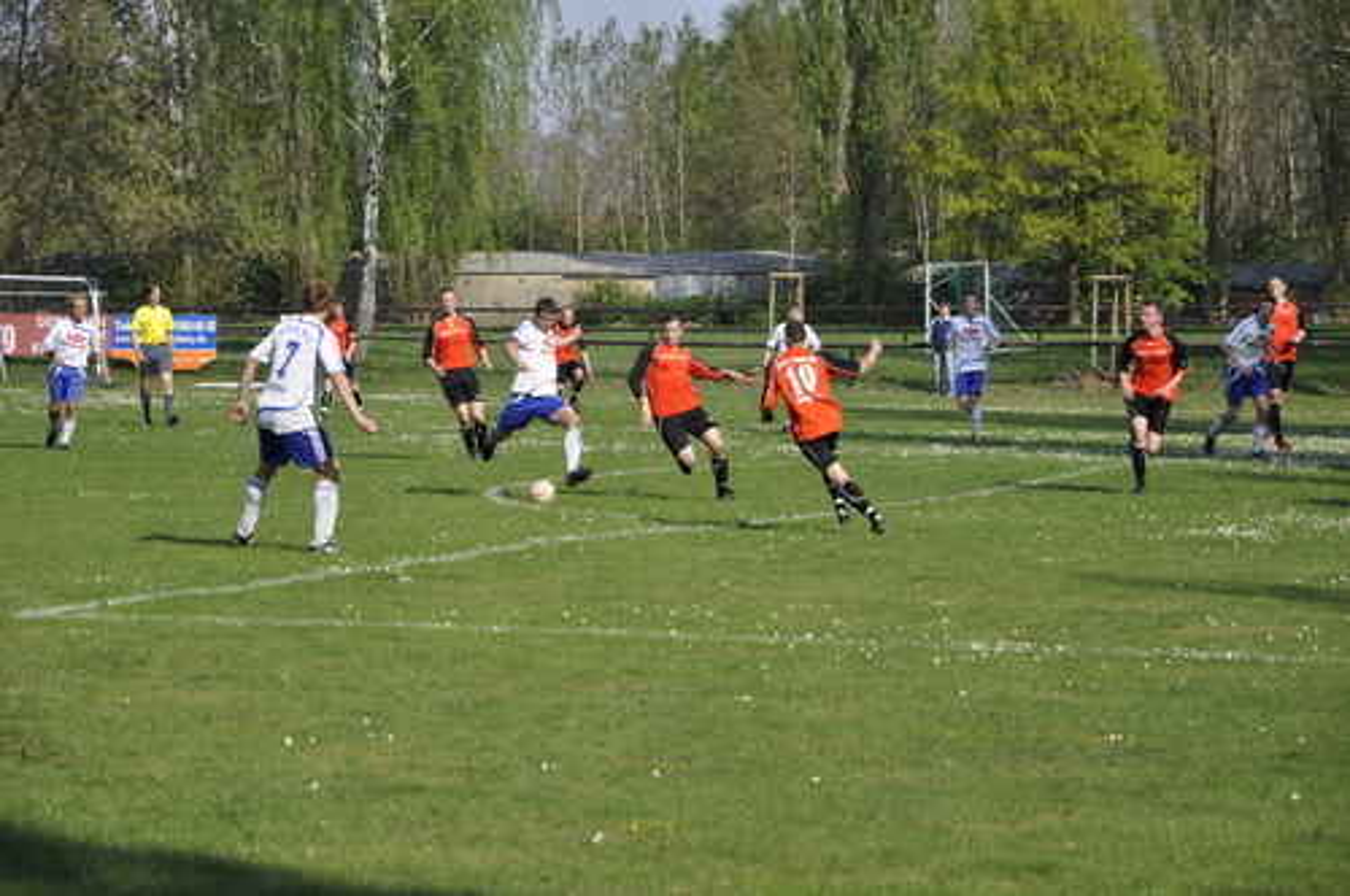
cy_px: 448
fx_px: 4775
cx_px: 675
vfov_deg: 10.7
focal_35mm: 128
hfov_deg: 16.1
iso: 400
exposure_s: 1/1600
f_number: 6.3
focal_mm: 85
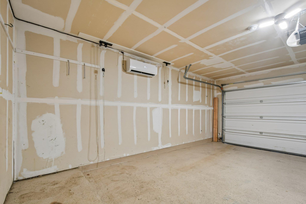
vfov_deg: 77.3
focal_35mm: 15
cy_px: 102
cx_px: 153
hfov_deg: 100.4
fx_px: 127
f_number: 8
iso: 800
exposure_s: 1/6
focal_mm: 10
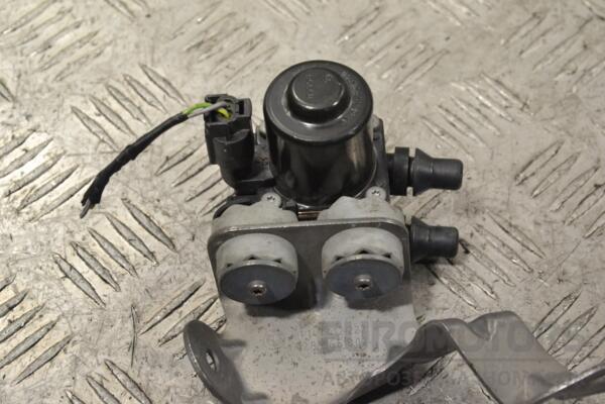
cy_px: 202
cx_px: 302
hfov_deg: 27.0
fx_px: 1260
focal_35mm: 75
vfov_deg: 18.2
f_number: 9
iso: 3200
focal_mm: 50
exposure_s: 1/250
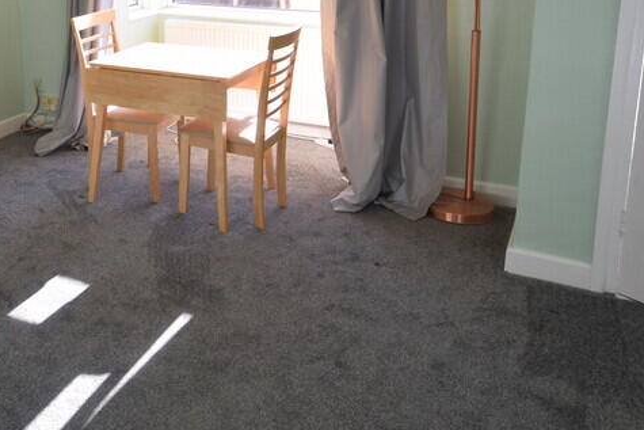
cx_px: 103
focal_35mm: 42
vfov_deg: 30.8
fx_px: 753
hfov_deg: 43.5
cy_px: 69
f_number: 6.3
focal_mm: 13
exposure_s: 1/160
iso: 400
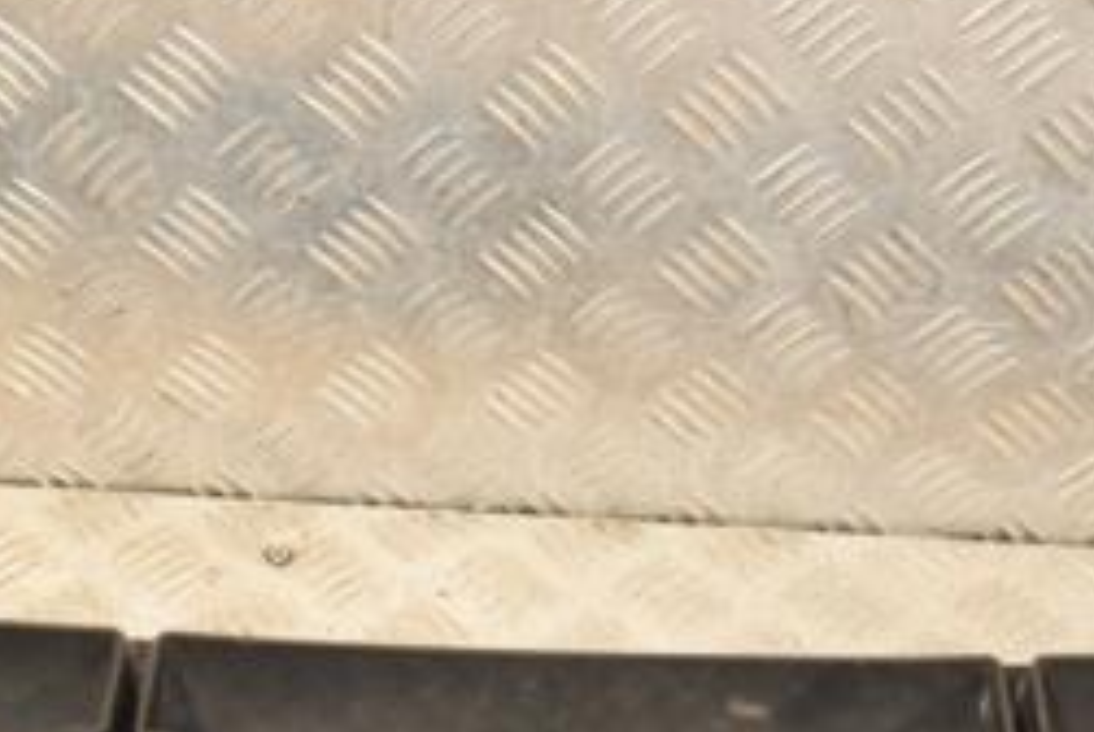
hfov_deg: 26.9
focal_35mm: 75
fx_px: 2288
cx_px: 554
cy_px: 597
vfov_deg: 18.0
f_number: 5.6
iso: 800
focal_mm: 21
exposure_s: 1/200
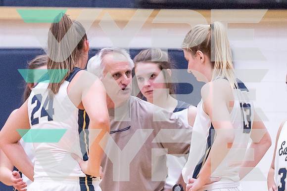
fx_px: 5216
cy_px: 170
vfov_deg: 2.1
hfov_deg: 3.2
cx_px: 104
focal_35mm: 654
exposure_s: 1/1250
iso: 2000
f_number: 2.8
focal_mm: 200
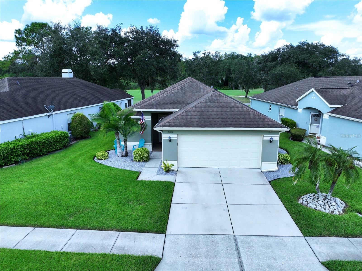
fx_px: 251
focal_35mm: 24
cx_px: 181
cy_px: 136
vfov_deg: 56.8
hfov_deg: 71.6
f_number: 3.2
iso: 100
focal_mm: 12.29
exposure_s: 1/320
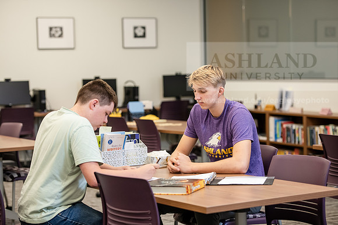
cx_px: 169
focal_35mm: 95
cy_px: 112
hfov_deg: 21.5
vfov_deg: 14.4
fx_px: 892
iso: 800
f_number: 3.2
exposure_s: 1/200
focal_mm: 95
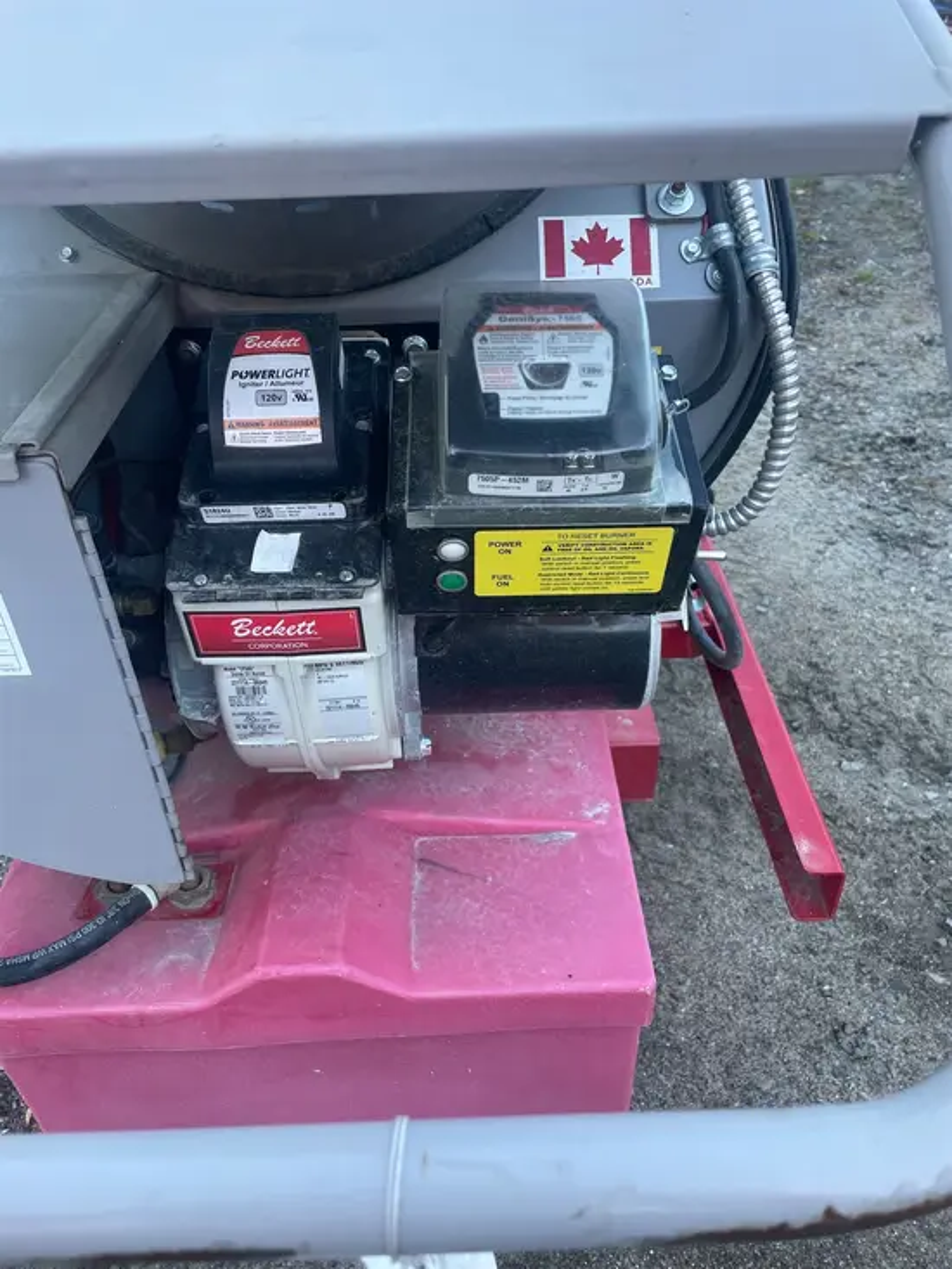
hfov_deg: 53.1
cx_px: 476
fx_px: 953
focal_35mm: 26
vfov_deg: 67.3
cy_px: 634
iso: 64
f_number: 1.6
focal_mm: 4.2
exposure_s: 1/121
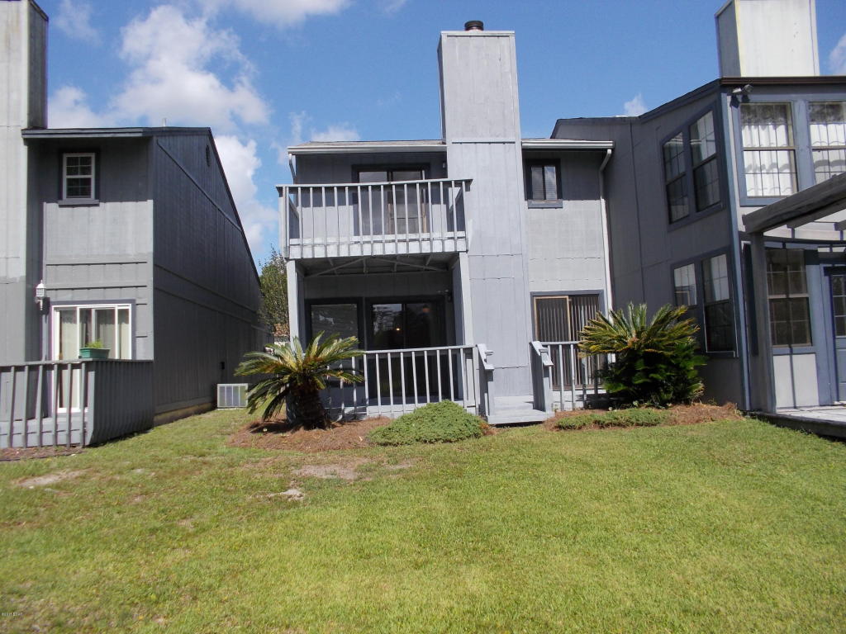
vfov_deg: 48.2
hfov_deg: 61.7
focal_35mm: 29
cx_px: 423
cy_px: 317
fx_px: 709
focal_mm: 4.1
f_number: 3.3
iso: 80
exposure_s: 1/800
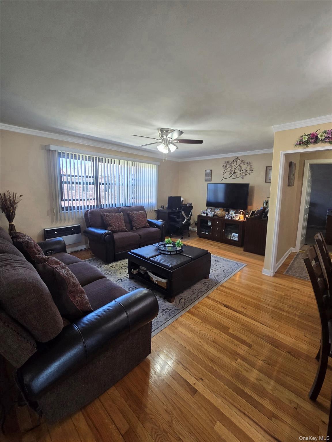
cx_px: 166
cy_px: 221
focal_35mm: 13
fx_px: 166
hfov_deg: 89.9
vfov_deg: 106.2
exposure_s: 1/60.2
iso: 200
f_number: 2.2
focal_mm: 2.2
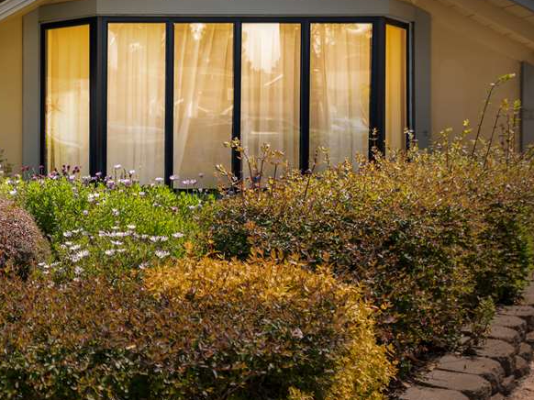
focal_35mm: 52
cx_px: -98
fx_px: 802
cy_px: 122
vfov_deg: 27.8
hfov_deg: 31.3
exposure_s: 1/1000
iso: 500
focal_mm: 21
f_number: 9
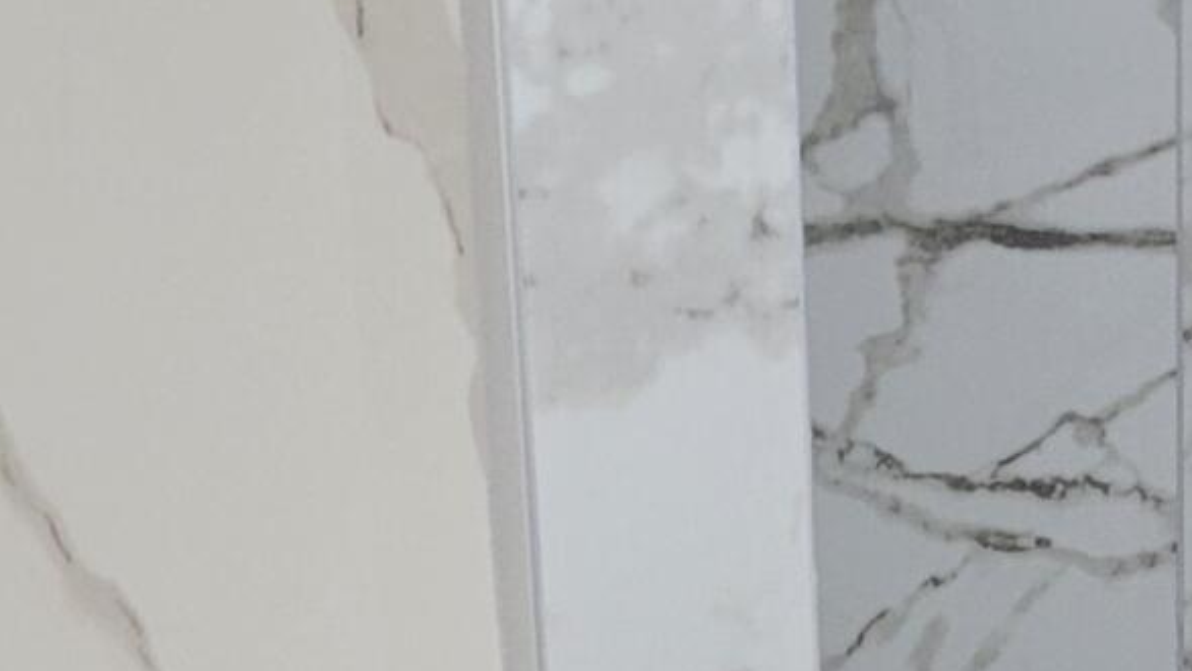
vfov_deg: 7.5
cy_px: 1895
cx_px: -205
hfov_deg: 14.4
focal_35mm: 145
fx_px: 4584
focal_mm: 5.4
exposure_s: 1/120
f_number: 1.8
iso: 200
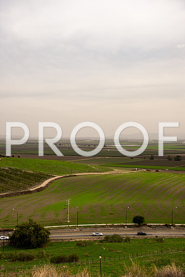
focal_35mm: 38
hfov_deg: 35.1
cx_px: 92
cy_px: 138
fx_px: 293
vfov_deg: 50.7
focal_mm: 38
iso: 100
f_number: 3.5
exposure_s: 1/1000
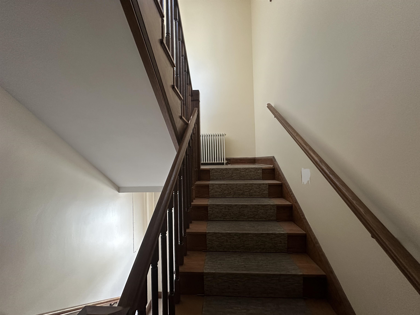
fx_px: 170
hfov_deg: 102.1
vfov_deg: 85.7
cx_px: 210
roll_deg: +0.2
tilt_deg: +2.0
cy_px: 158
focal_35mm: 14
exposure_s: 1/60
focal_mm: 2.22
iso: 500
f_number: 2.2
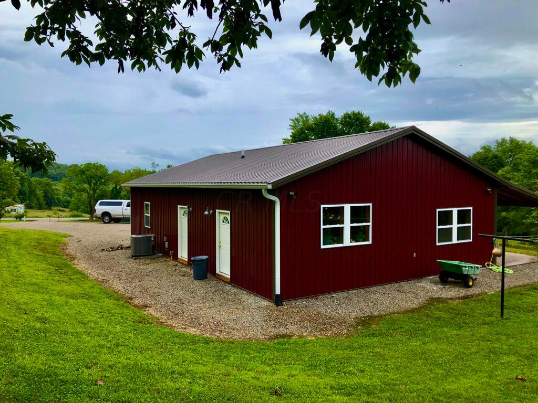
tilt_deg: -2.7
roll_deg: +0.6
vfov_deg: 49.7
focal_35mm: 28
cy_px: 202
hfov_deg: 63.4
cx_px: 269
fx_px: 435
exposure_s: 1/1799
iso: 20
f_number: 1.8
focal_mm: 3.99
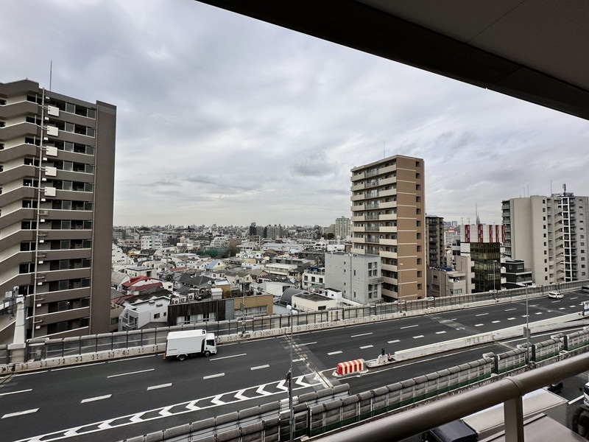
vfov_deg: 85.7
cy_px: 221
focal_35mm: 14
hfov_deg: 102.1
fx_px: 238
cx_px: 294
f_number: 2.2
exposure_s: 1/3300
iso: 50
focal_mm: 2.22
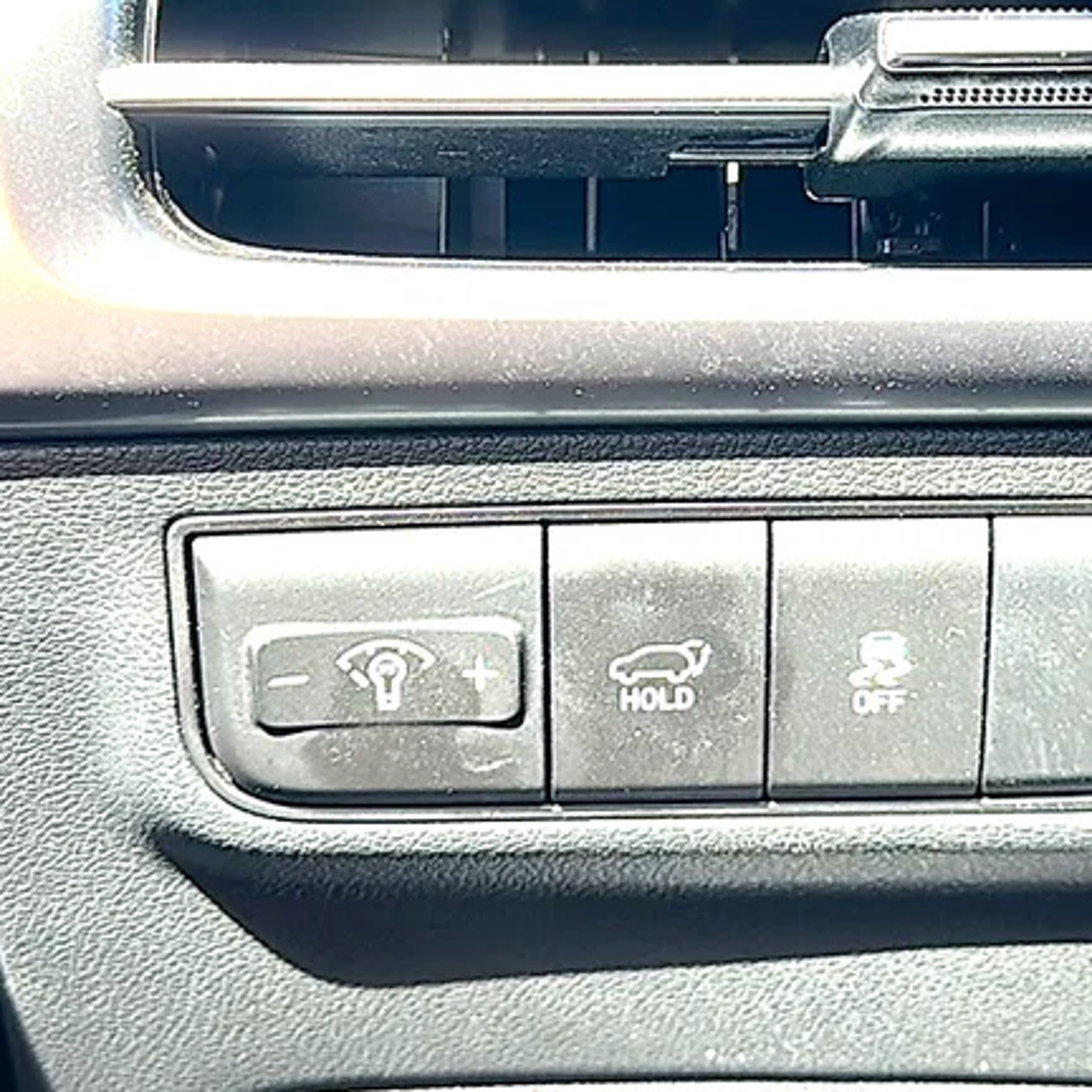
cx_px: 723
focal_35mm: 63
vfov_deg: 27.2
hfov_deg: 27.1
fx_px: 2248
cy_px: 441
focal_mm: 6.86
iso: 50
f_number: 1.78
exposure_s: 1/125
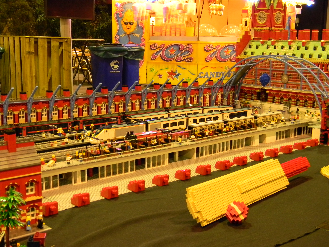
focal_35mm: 47
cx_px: 164
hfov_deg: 40.4
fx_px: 447
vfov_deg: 30.9
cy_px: 124
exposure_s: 1/6.2
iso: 400
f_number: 3.9
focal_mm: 8.6
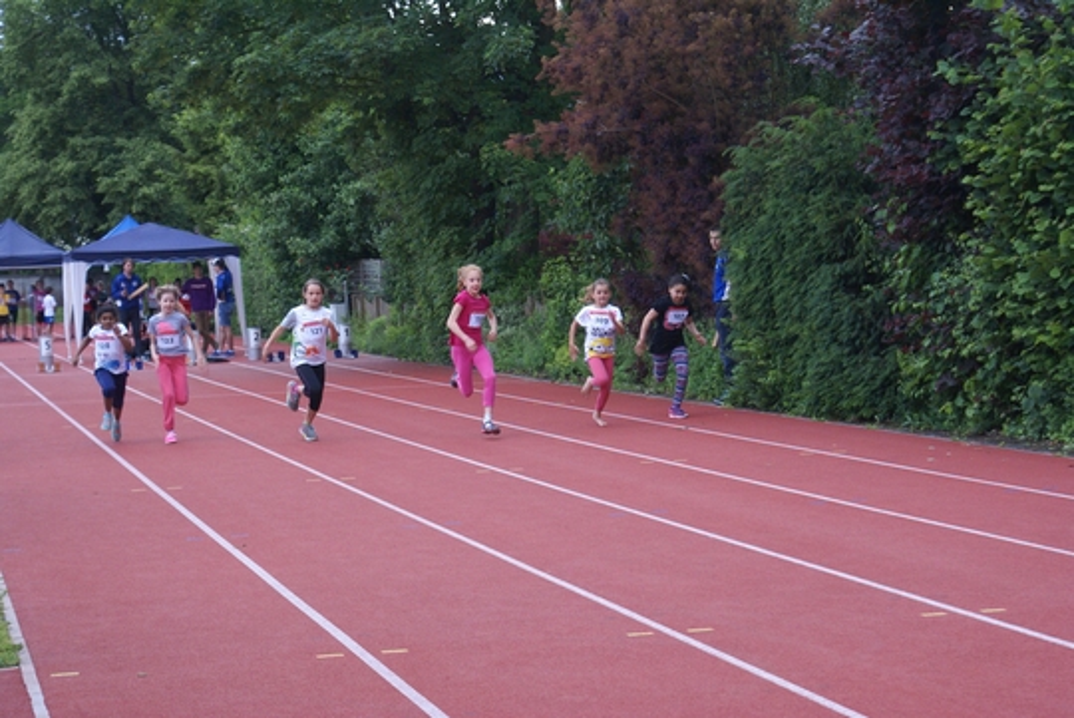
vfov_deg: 15.2
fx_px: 2687
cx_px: 537
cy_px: 359
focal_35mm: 90
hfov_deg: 22.6
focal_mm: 60
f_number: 5.6
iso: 800
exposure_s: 1/200
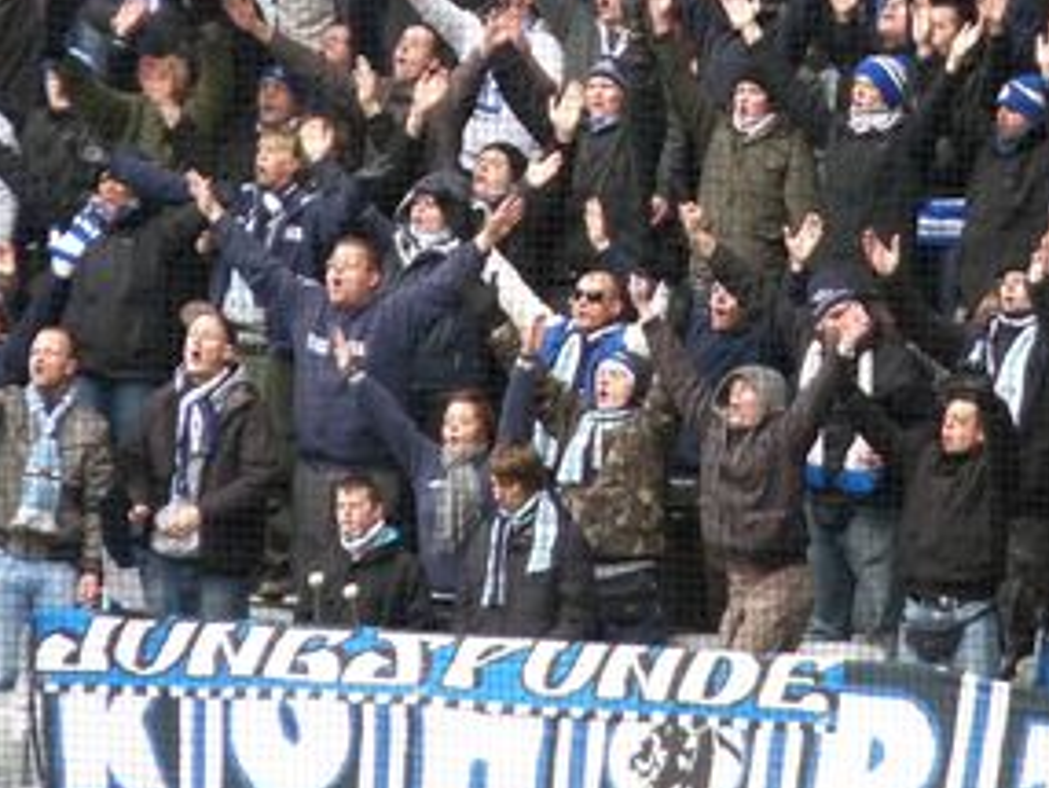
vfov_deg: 1.8
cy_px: 310
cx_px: 921
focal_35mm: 834
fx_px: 25295
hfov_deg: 2.4
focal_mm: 74.4
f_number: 3.8
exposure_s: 1/100
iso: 400
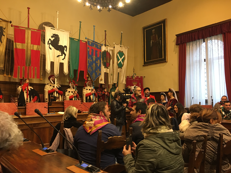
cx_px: 116
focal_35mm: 29
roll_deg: -0.8
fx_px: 194
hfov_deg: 61.7
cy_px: 86
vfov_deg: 48.2
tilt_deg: +5.9
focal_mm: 4.15
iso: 100
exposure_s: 1/17
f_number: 2.2
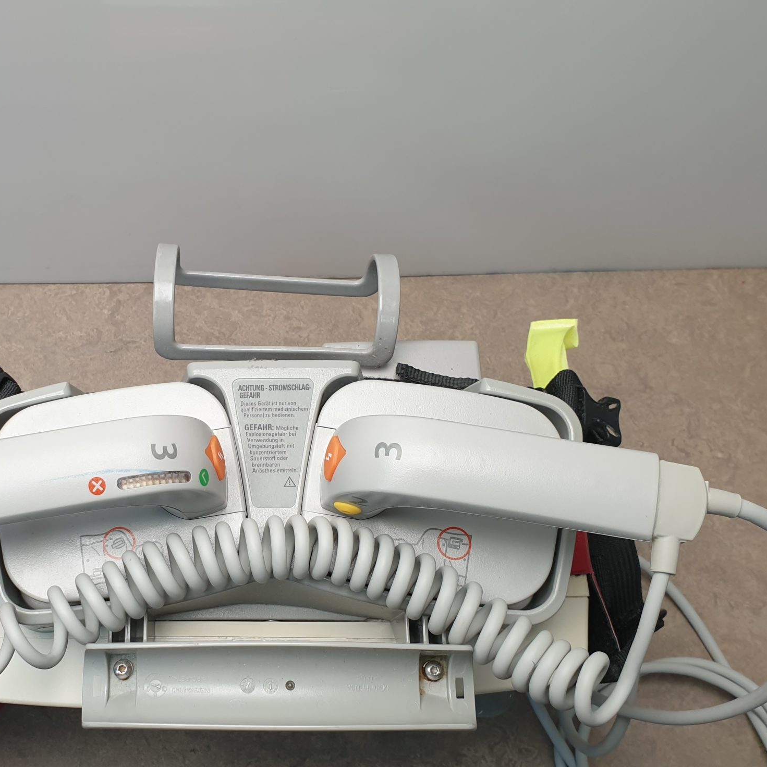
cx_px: 227
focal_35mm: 40
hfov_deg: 41.1
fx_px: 1003
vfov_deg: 41.7
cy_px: 458
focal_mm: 4.3
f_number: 2.4
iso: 64
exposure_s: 1/50
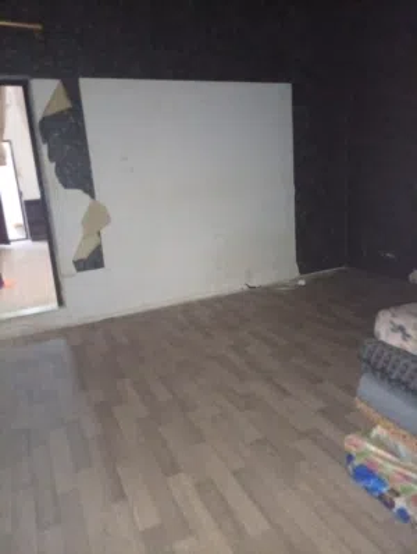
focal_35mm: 27
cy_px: 277
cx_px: 208
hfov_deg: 51.5
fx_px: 432
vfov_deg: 65.2
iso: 1698
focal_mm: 3.84
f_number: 1.8
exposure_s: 1/14.3
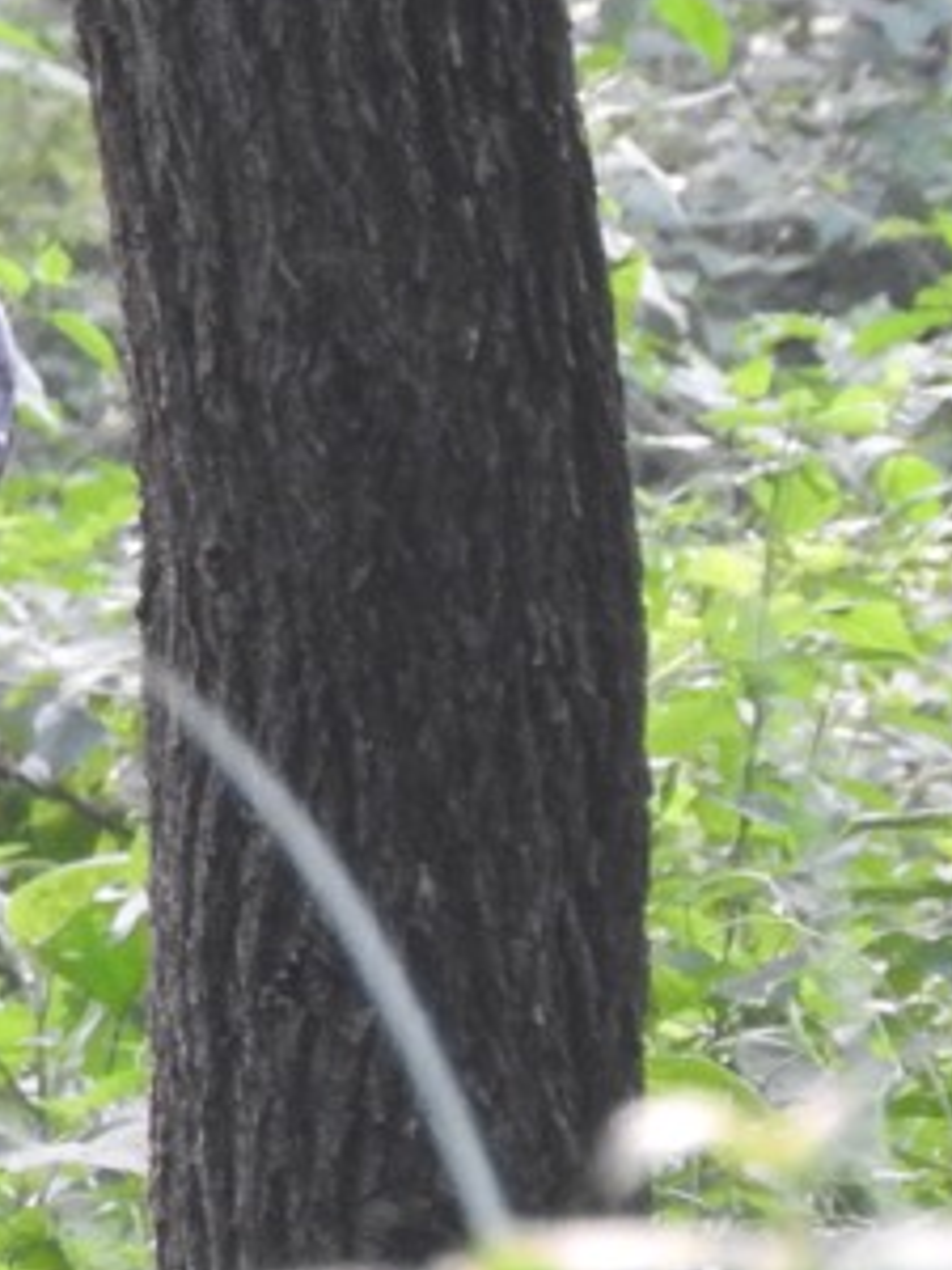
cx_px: -990
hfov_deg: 0.6
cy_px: 64
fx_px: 88006
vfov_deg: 0.8
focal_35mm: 2400
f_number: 5.6
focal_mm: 107.5
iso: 400
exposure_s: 1/60
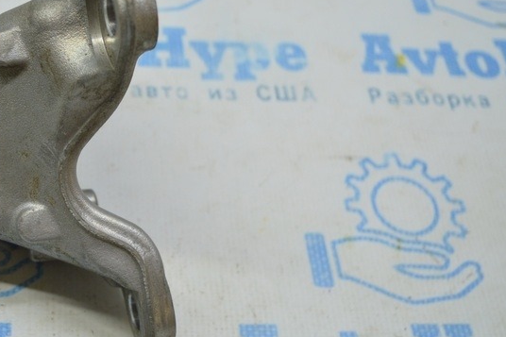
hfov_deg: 30.2
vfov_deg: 21.5
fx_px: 885
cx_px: 31
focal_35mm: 63
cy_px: 147
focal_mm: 22
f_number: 3.8
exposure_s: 1/100
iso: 400
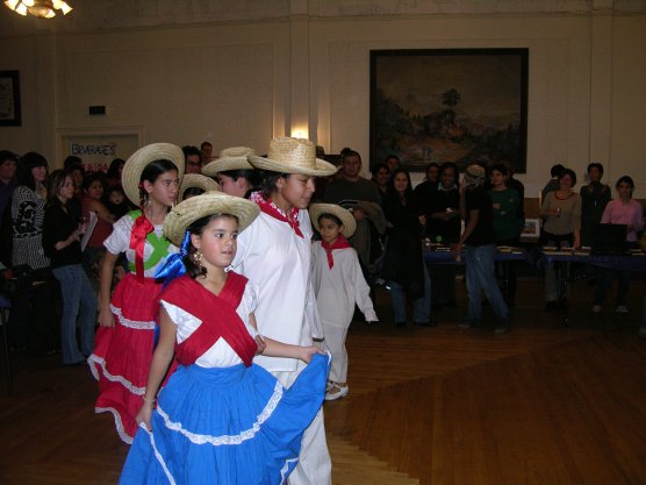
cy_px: 242
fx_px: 653
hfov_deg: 52.6
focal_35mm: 35
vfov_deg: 40.7
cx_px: 323
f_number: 2.8
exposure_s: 1/60.1
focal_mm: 8.9
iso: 200
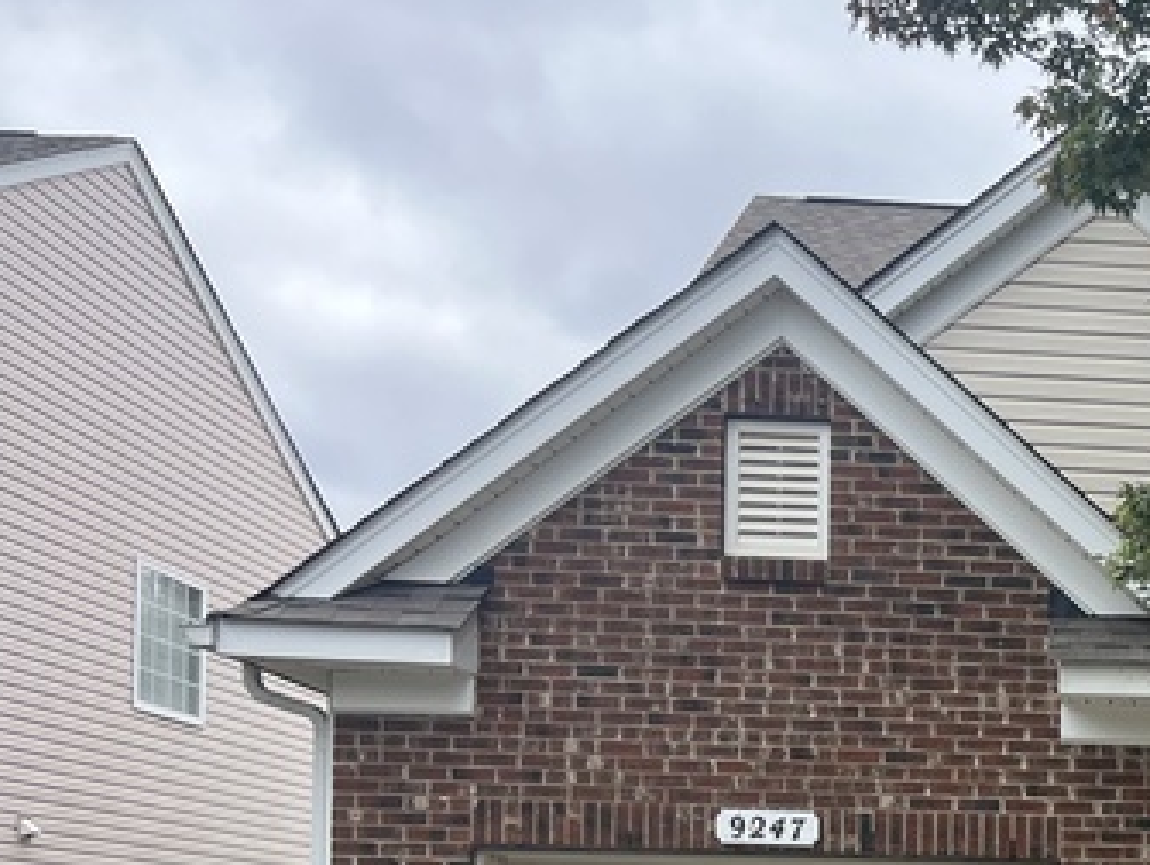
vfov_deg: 22.4
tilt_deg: +1.4
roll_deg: -0.4
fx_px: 2062
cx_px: 1363
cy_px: 954
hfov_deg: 27.6
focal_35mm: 62
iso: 50
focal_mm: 5.7
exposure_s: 1/859
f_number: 1.5
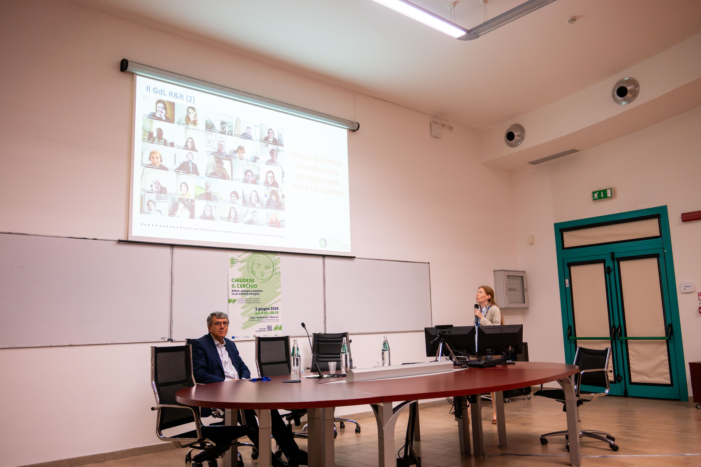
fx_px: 604
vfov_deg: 42.3
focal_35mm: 31
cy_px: 234
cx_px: 350
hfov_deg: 60.3
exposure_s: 1/80
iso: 360
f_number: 4.2
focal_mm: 31
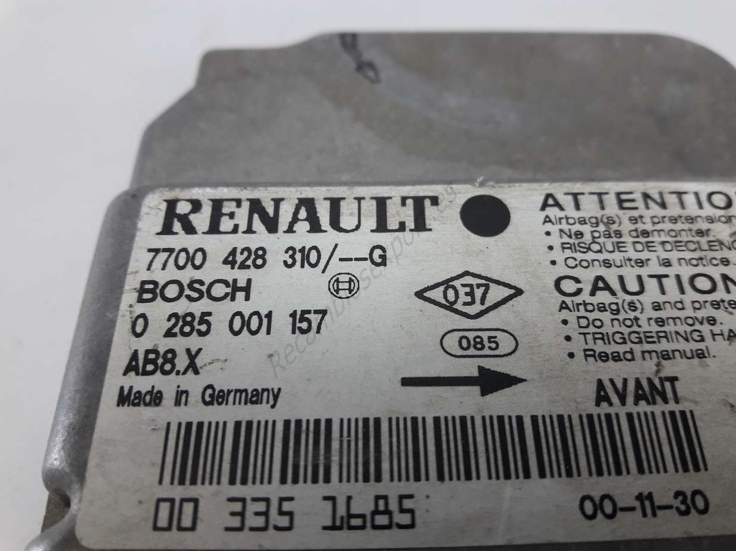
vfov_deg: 49.7
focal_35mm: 28
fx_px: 595
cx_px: 368
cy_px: 276
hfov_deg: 63.5
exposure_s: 1/100
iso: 80
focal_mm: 3.7
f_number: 1.9
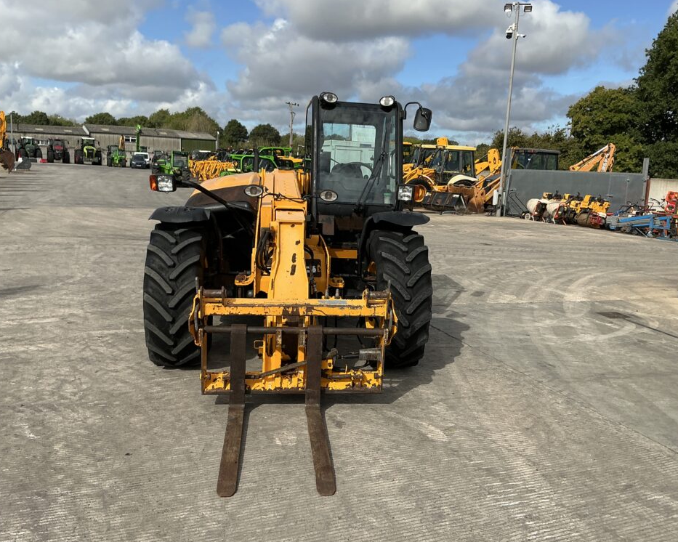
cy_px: 274
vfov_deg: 48.5
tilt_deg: -7.7
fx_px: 602
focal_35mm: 30
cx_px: 339
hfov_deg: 58.8
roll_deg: -2.7
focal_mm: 3
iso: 25
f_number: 1.8
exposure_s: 1/2058
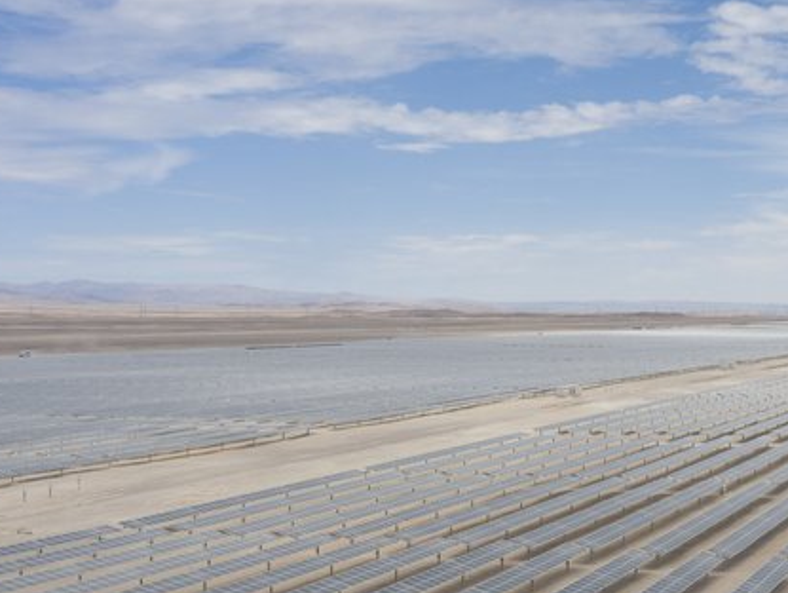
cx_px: 625
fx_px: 1299
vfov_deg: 25.6
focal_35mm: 57
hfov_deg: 32.9
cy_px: 388
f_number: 6.3
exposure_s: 1/640
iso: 100
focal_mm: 10.26
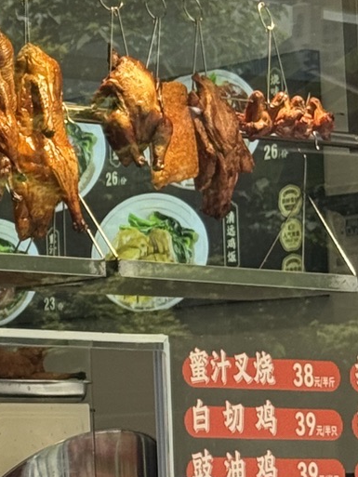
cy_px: 151
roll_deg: +0.0
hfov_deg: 7.8
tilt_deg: +9.5
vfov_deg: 10.6
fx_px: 2578
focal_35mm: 187
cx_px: -221
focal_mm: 6.76
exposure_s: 1/854
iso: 64
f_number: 1.78
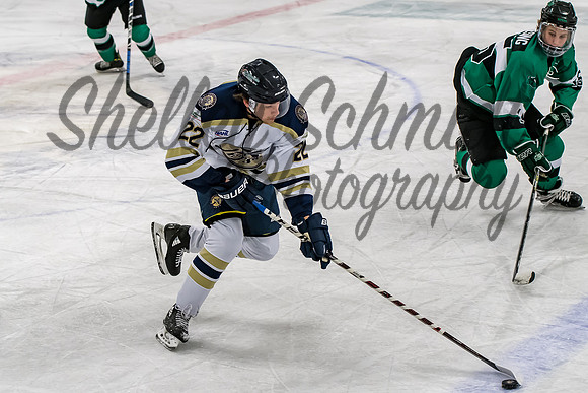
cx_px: 262
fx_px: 1905
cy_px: 182
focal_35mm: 117
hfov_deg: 17.5
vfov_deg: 11.8
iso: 2500
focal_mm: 70
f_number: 4
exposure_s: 1/800
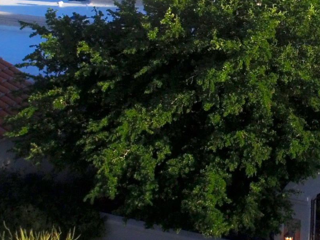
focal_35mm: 74
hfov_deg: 25.6
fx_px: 684
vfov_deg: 19.6
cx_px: 280
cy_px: 37
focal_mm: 3.61
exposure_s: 1/749
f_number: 2.8
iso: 100
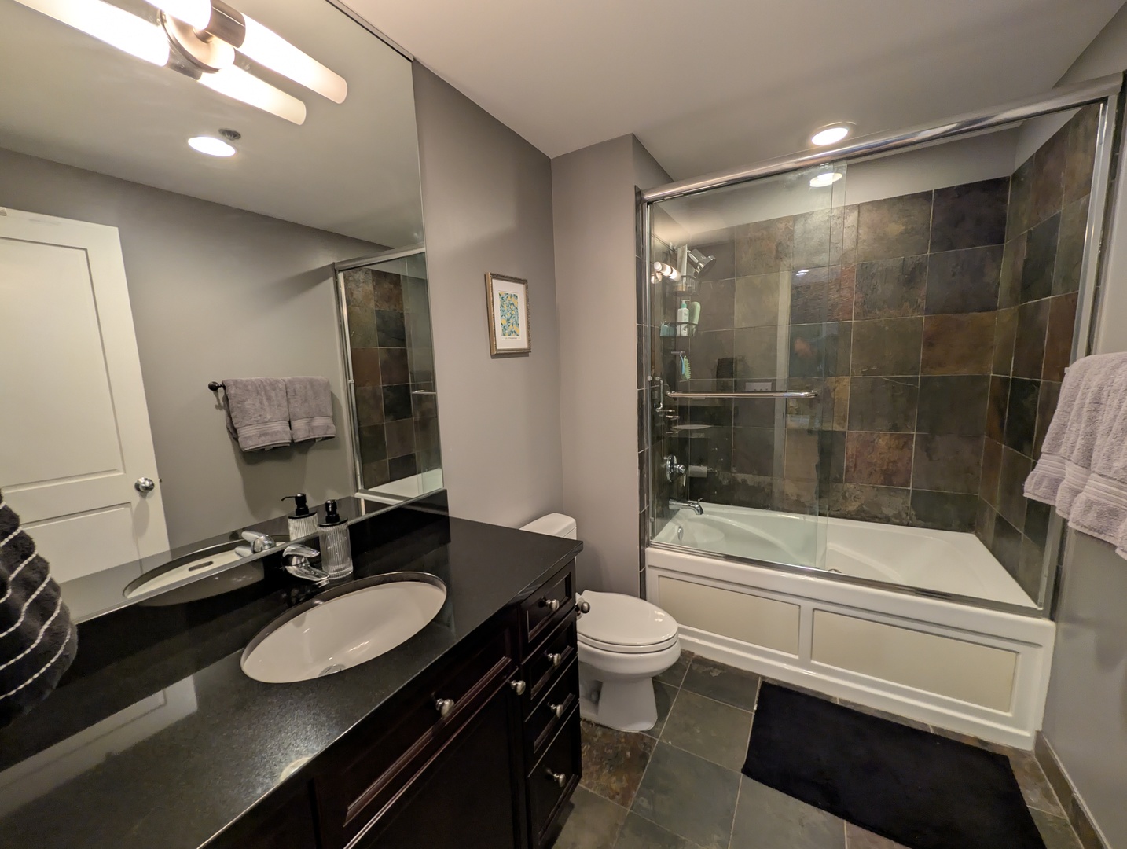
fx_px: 391
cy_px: 424
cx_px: 564
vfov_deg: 94.7
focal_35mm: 12
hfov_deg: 110.5
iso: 70
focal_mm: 2.02
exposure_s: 1/40
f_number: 1.7
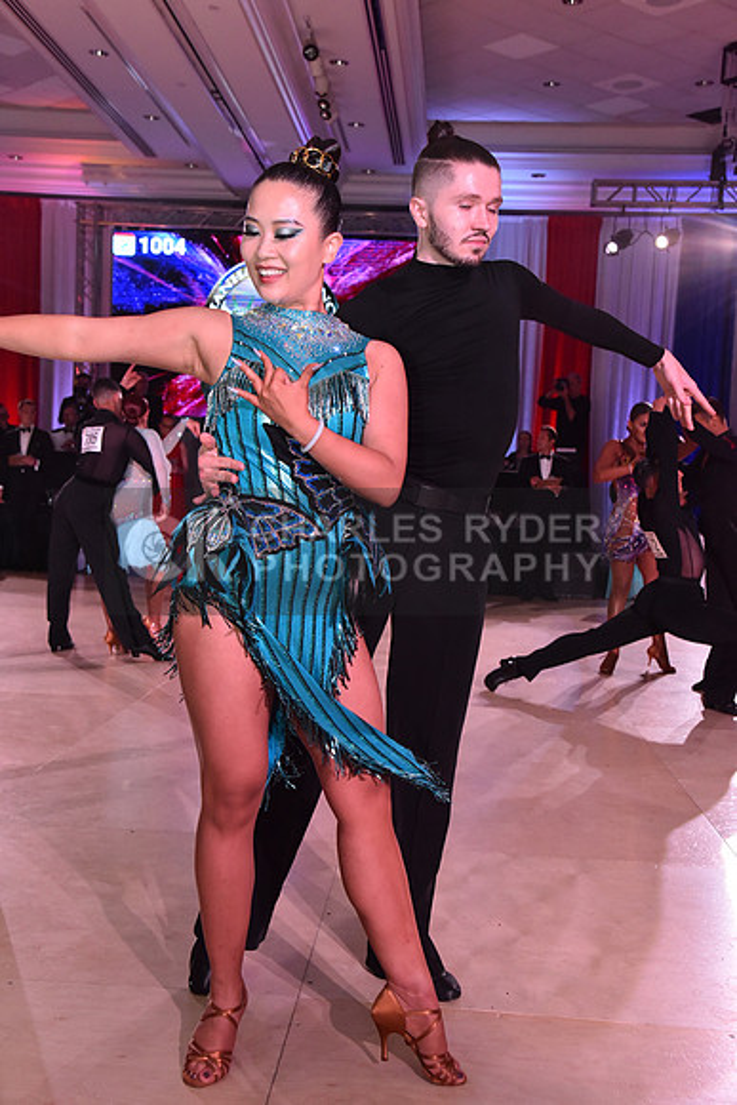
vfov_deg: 44.5
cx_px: 368
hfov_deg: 30.5
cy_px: 552
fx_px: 1350
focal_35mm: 44
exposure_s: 1/320
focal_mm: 44
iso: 2500
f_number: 7.1
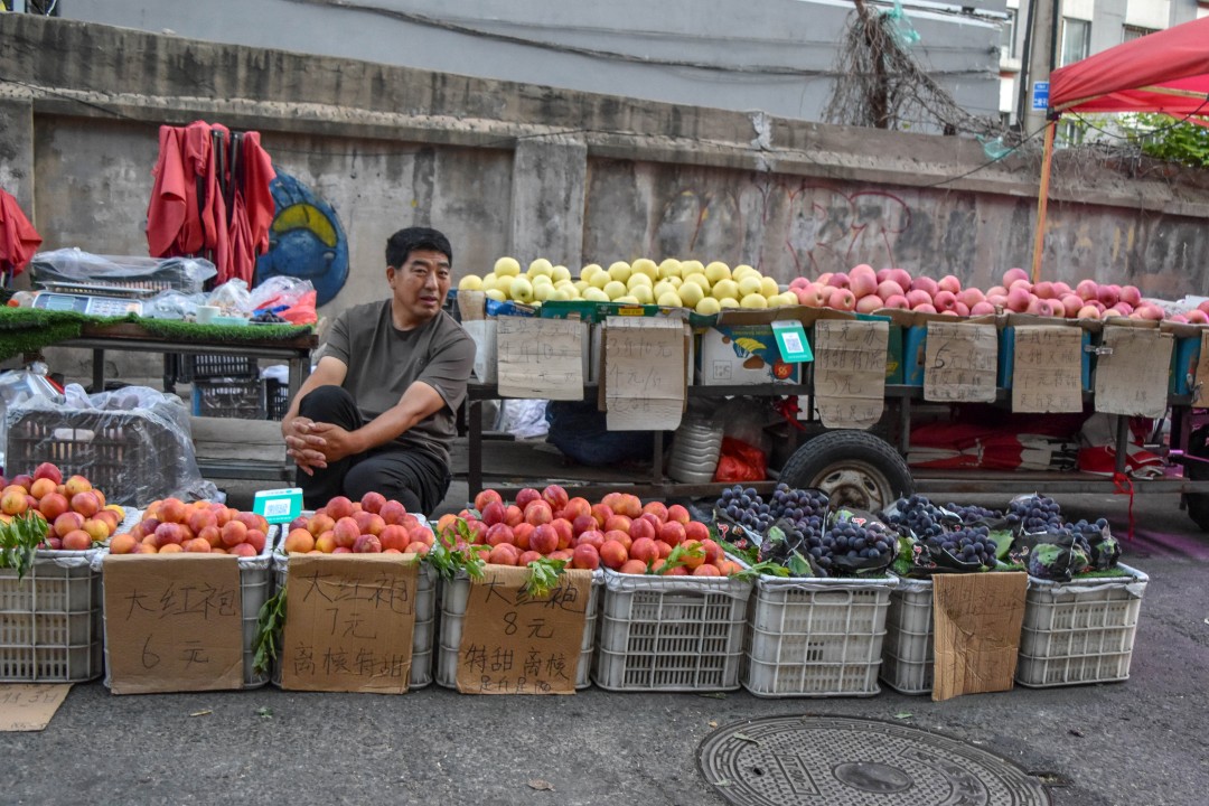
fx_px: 1058
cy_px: 403
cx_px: 604
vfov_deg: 41.7
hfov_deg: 59.5
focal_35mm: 32
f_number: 3.8
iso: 1400
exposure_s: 1/500
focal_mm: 21
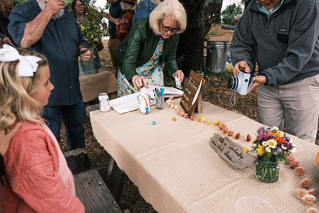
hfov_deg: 67.4
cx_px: 160
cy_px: 106
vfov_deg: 48.0
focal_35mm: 27
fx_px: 239
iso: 500
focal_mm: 18
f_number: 2.8
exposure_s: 1/250
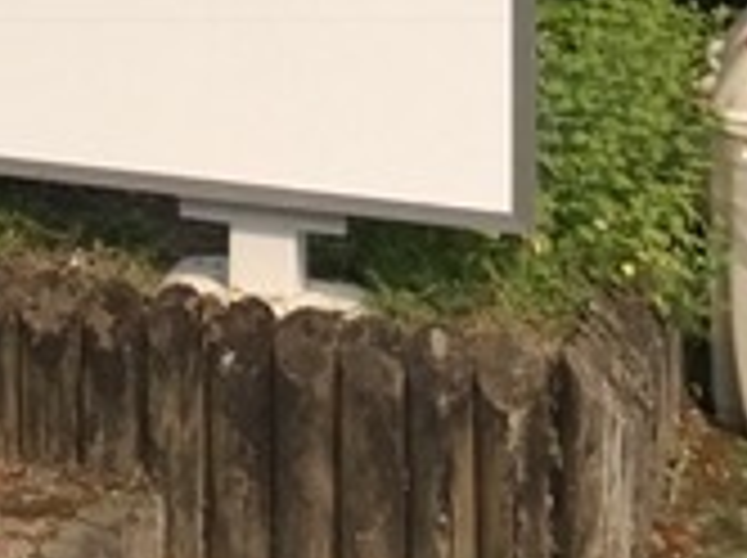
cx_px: -616
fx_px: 2327
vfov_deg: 12.8
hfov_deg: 15.5
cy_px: -338
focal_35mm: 108
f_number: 1.8
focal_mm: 3.99
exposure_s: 1/3690
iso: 20
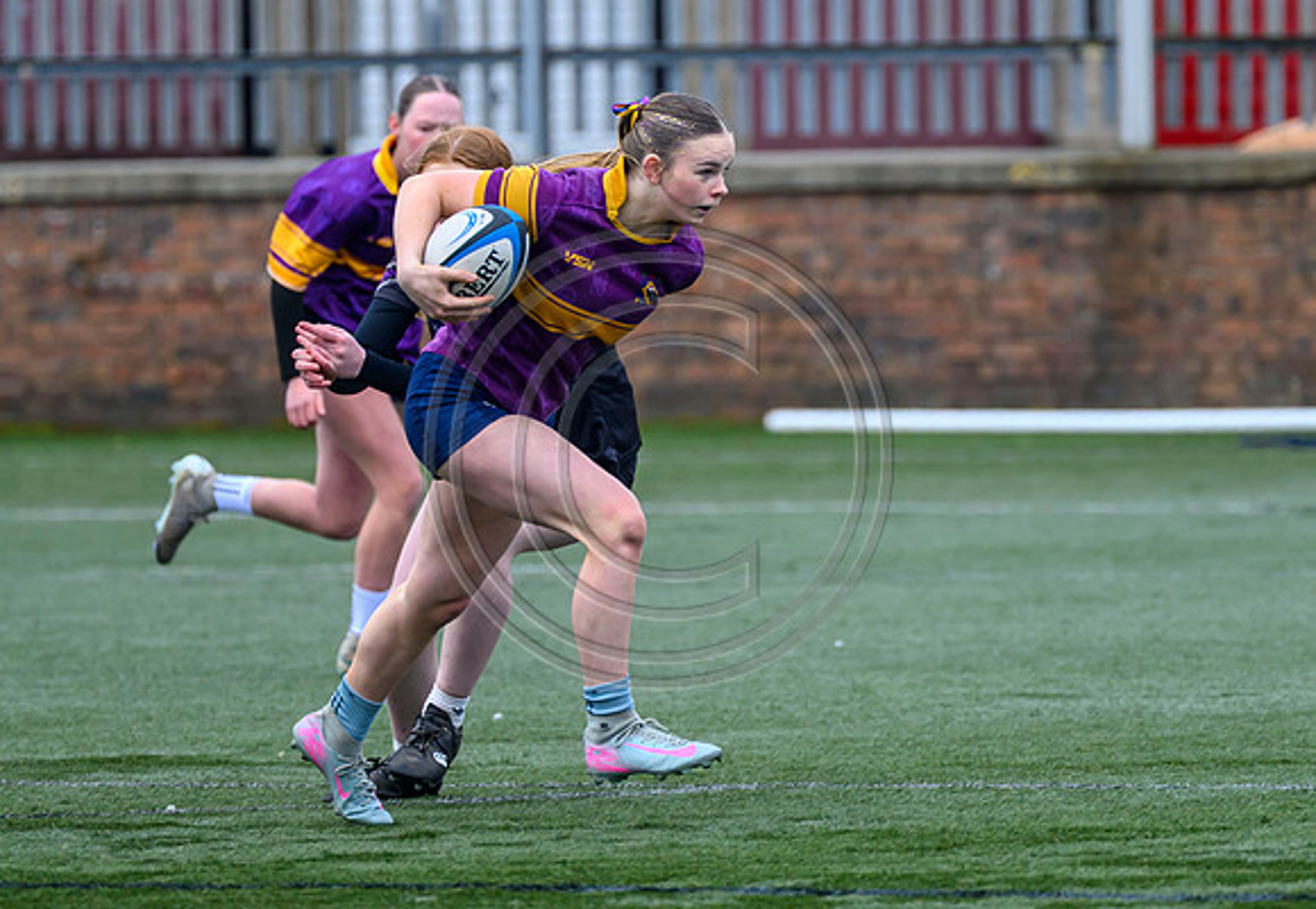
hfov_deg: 4.2
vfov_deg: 2.9
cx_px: 605
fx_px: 17837
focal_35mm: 482
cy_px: 471
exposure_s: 1/1600
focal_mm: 280
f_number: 4
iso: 1000
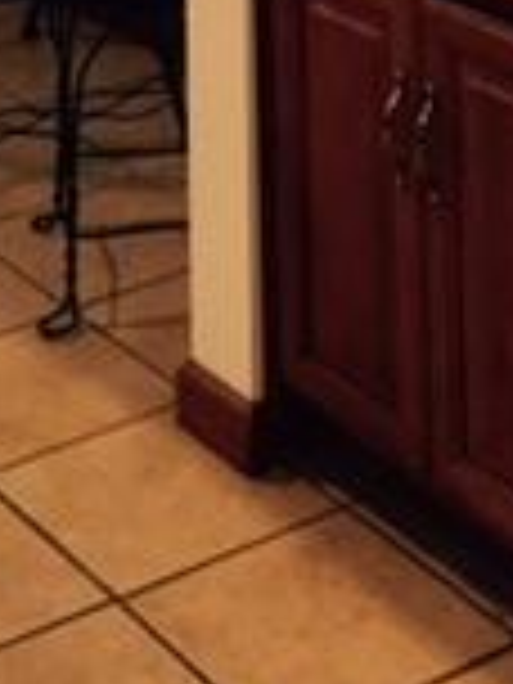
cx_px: 216
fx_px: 2411
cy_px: -572
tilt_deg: -5.8
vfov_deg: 14.2
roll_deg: +1.3
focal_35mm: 122
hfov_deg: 12.1
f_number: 2.2
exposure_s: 1/30
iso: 100
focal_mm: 4.15
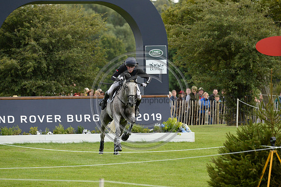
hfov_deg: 5.6
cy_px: 94
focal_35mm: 370
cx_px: 140
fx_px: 2886
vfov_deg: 3.7
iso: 2000
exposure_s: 1/800
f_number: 9
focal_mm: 370
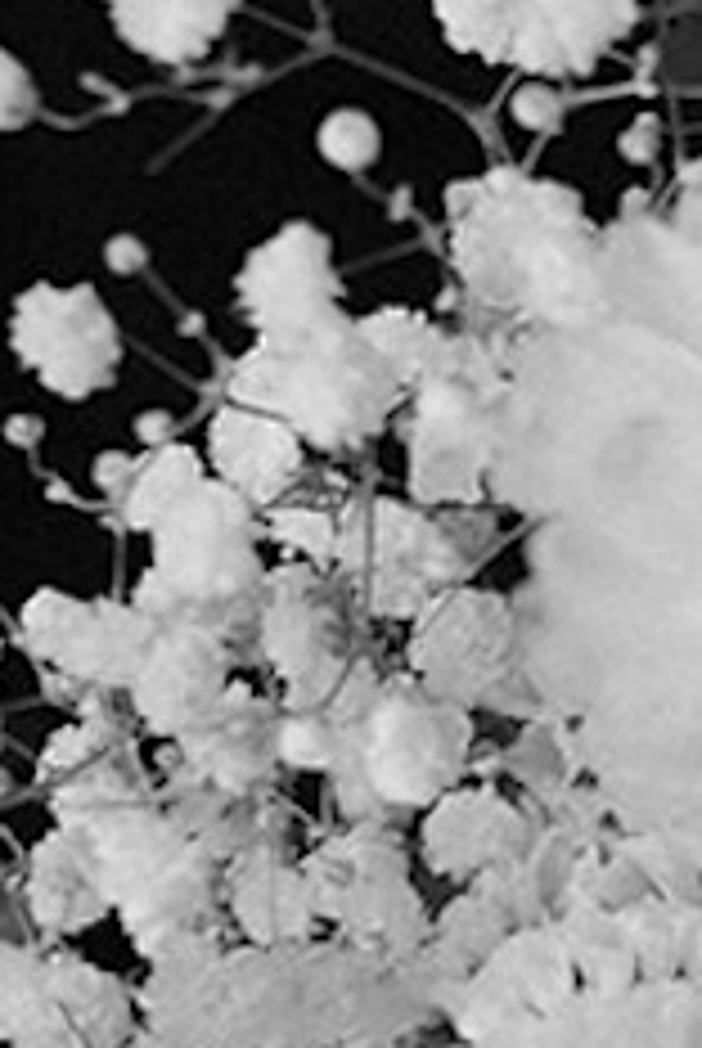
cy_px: 1307
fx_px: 7874
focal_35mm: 270
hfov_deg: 4.8
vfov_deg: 7.5
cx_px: 2398
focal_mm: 35
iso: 250
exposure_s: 1/60
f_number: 2
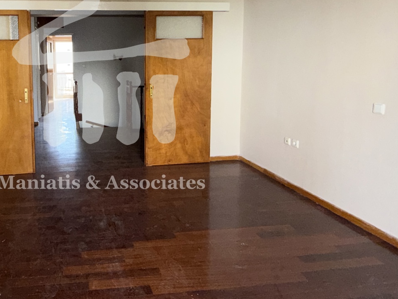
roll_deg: +0.8
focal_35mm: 28
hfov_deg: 60.0
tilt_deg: -7.0
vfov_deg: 48.6
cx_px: 100
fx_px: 322
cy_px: 93
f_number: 2.2
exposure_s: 1/121
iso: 125
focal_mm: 2.22
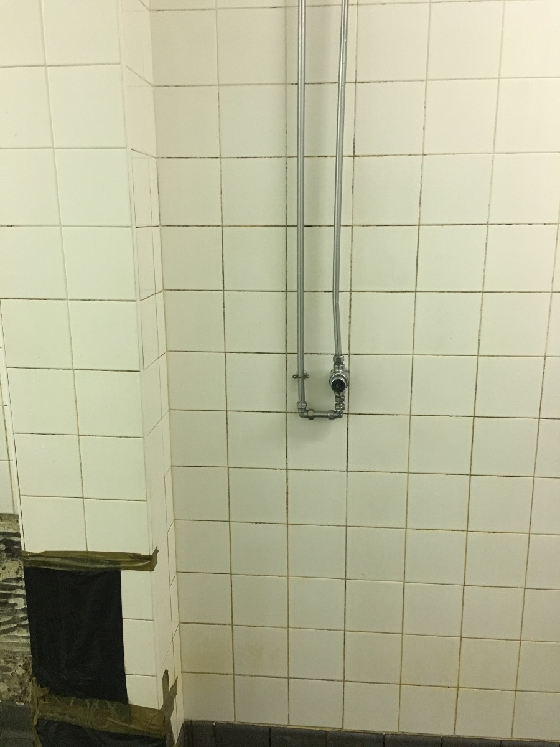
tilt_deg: -13.4
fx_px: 626
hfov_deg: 48.2
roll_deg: +0.0
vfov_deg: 61.7
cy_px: 374
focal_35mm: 29
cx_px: 280
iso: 160
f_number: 2.2
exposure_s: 1/33
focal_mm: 4.15
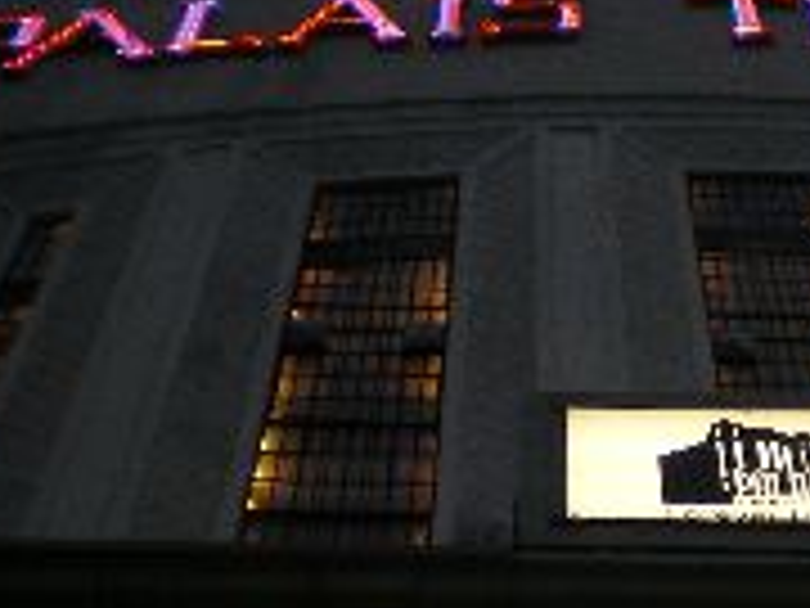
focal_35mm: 80
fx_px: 1872
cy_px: 491
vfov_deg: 18.3
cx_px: 621
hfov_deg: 24.1
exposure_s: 1/50
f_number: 3.1
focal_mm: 6.3
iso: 64
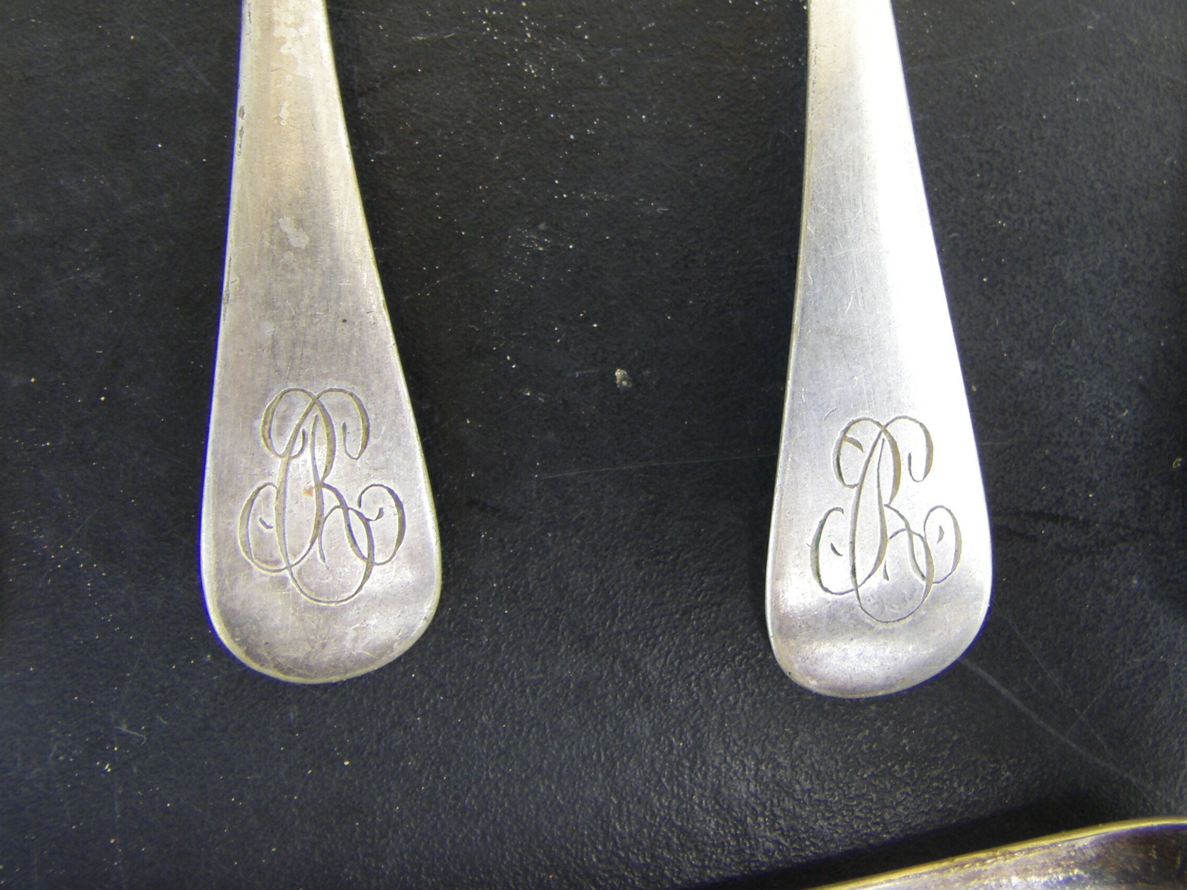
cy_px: 254
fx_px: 1886
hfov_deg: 34.7
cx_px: 748
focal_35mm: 55
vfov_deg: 26.3
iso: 64
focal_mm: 6.3
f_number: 3.5
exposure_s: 1/60
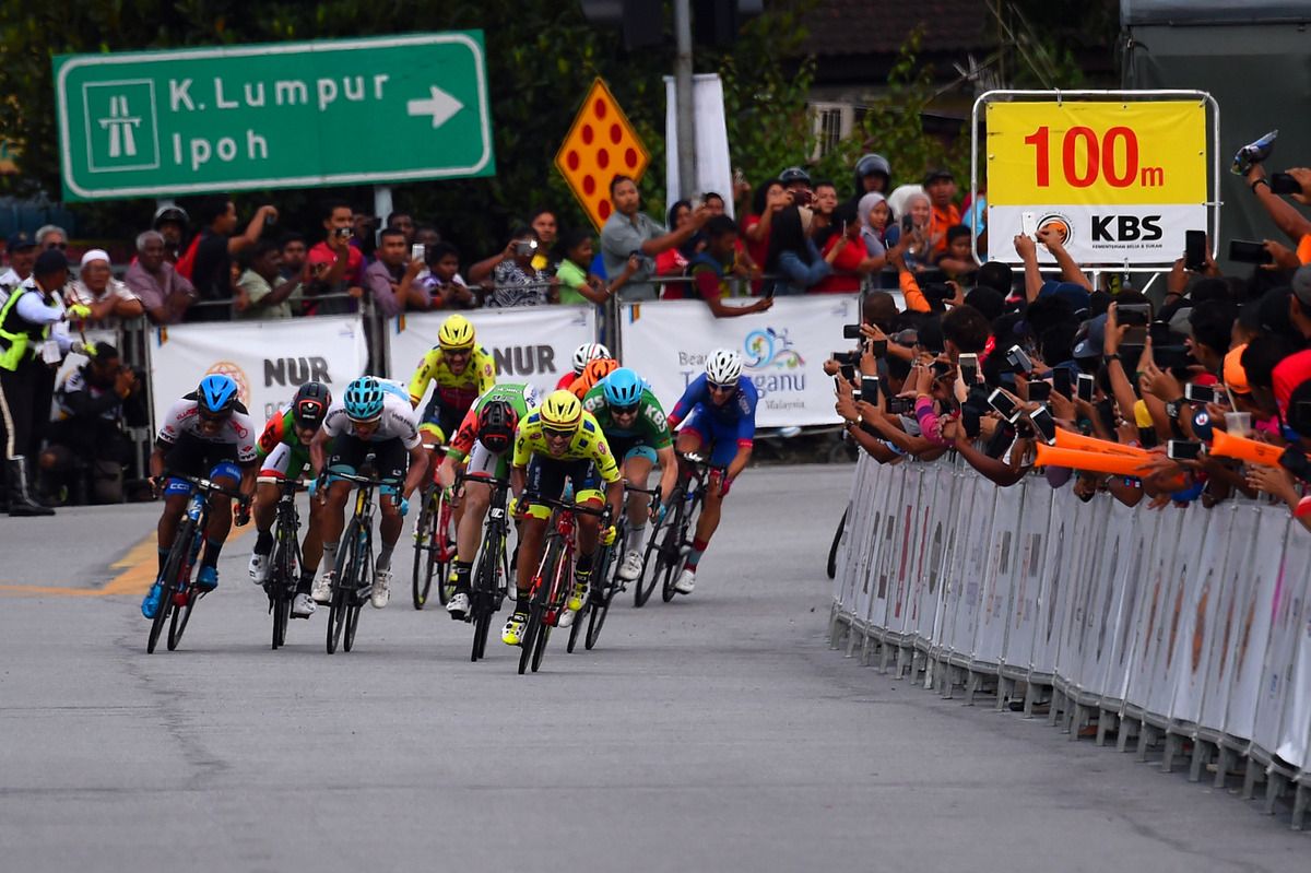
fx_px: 14560
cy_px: 436
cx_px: 656
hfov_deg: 5.2
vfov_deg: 3.4
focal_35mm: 400
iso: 1000
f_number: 5.6
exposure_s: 1/1600
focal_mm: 400
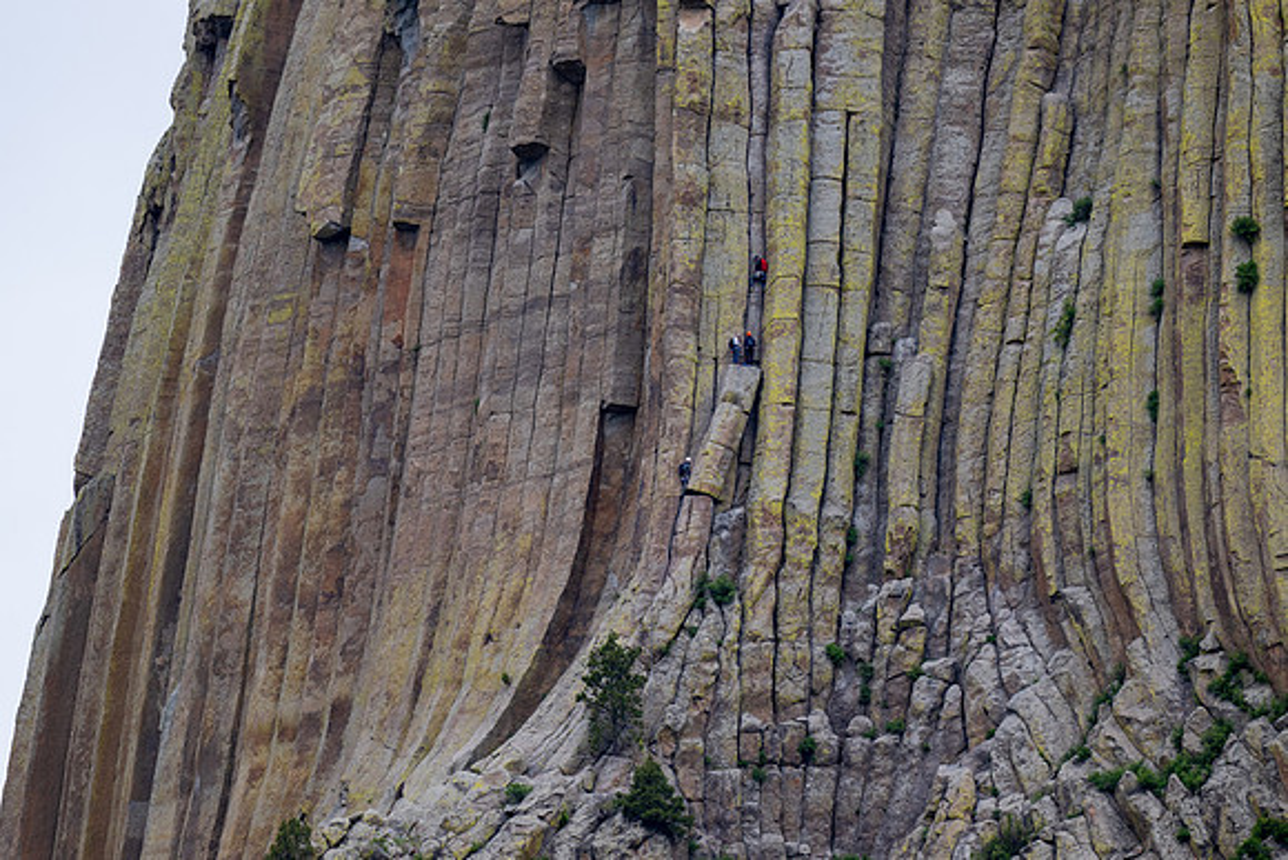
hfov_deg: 3.4
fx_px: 21471
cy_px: 430
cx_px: 644
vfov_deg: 2.3
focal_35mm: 600
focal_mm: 600
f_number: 8
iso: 560
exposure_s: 1/800
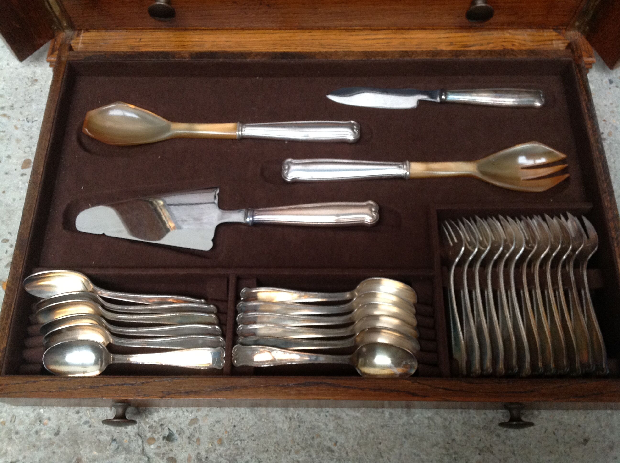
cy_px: 232
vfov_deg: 40.6
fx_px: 626
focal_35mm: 35
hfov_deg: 52.7
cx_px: 310
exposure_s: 1/15
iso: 250
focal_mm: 4.28
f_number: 2.4
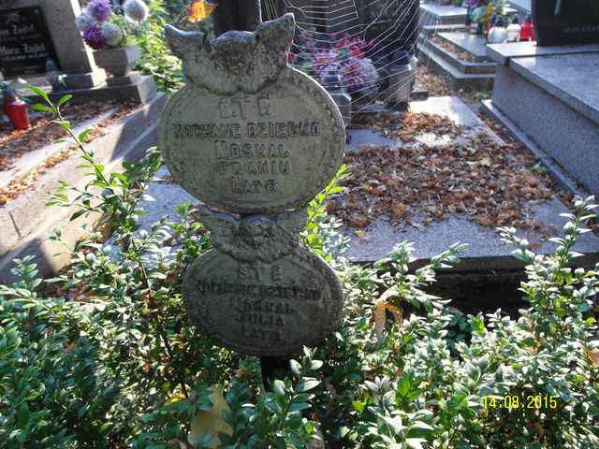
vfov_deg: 56.8
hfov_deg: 71.6
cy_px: 224
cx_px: 300
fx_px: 415
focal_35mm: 24
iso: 100
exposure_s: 1/60
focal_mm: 5.2
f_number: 3.4
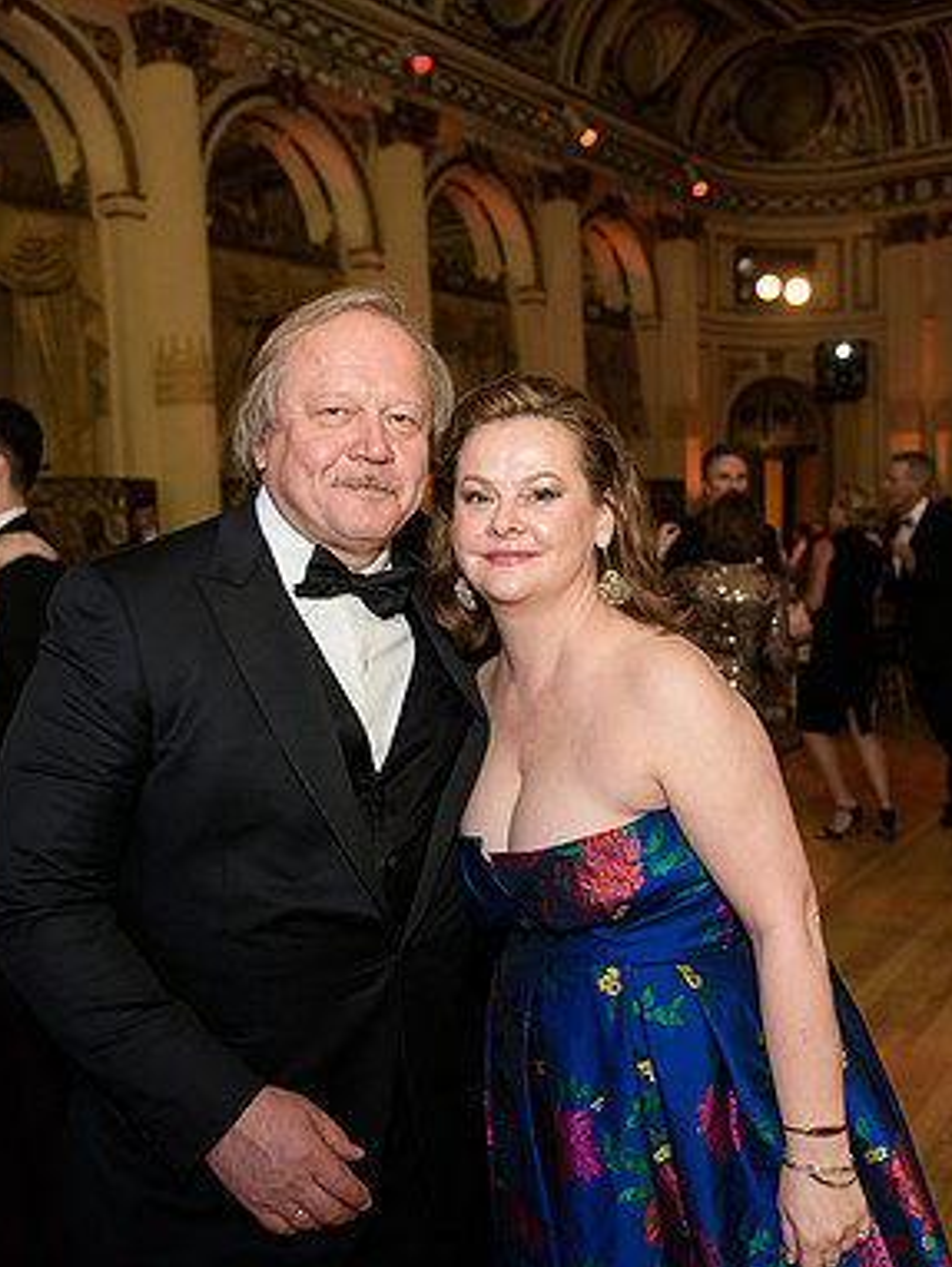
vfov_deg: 52.6
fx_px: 1282
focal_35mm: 35
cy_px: 638
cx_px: 547
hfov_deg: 40.6
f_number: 3.2
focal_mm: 24
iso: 1600
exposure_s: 1/100
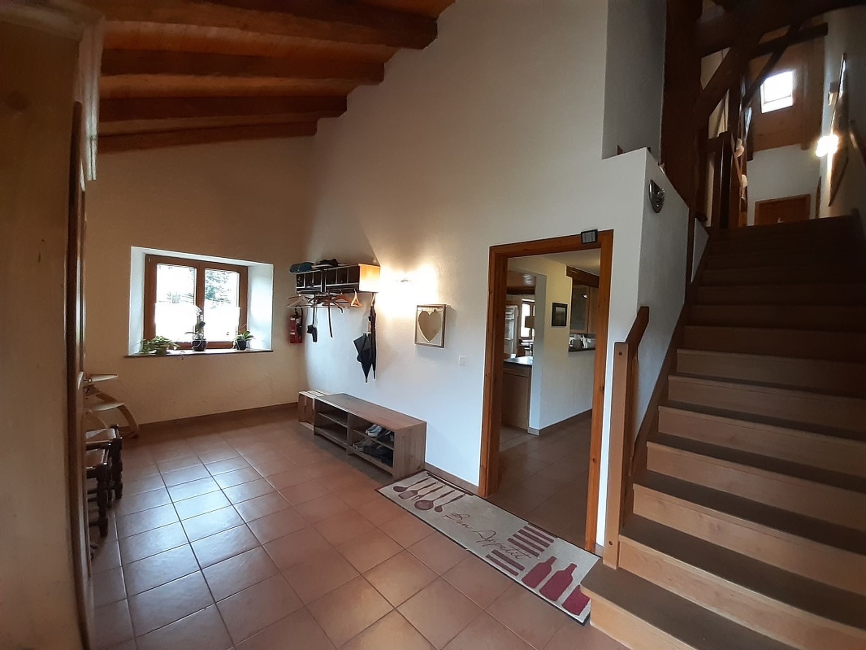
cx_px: 433
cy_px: 325
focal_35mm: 13
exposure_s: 1/25
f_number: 2.2
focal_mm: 1.13
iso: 200
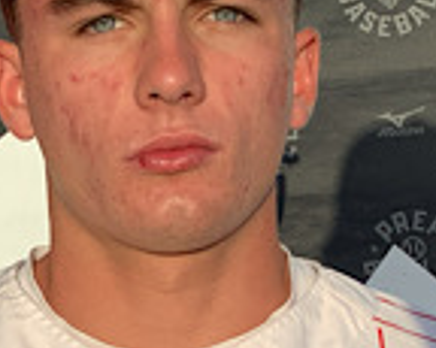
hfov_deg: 22.7
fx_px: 1083
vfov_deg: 17.9
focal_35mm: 84
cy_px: 324
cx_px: 157
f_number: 2.4
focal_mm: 3.3
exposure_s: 1/1164
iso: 25
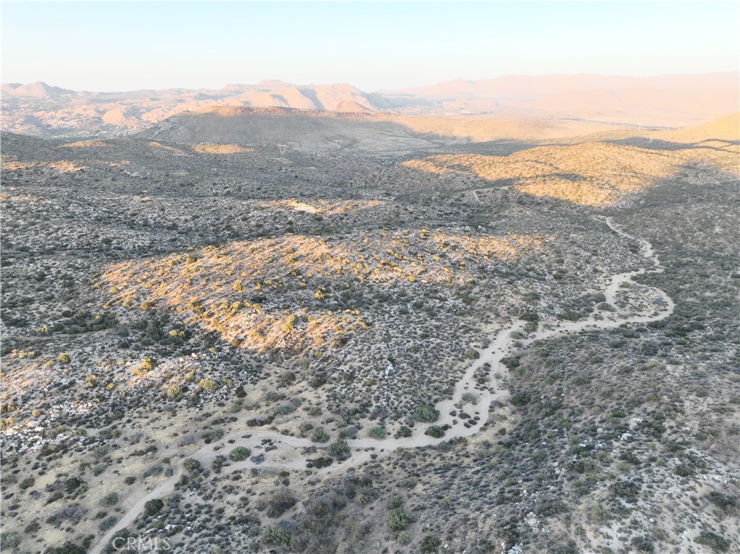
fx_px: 513
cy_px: 277
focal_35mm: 24
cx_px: 370
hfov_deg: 71.6
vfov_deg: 56.8
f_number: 2.8
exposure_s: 1/500
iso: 180
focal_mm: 12.29
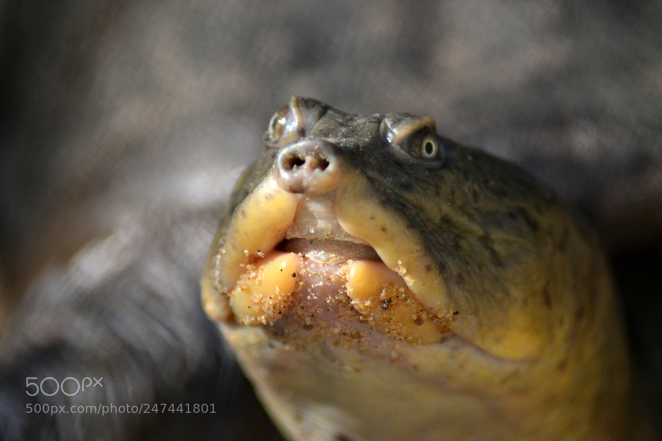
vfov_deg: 3.1
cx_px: 331
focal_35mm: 450
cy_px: 220
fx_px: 8273
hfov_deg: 4.6
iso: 800
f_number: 5.6
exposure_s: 1/500
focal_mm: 300
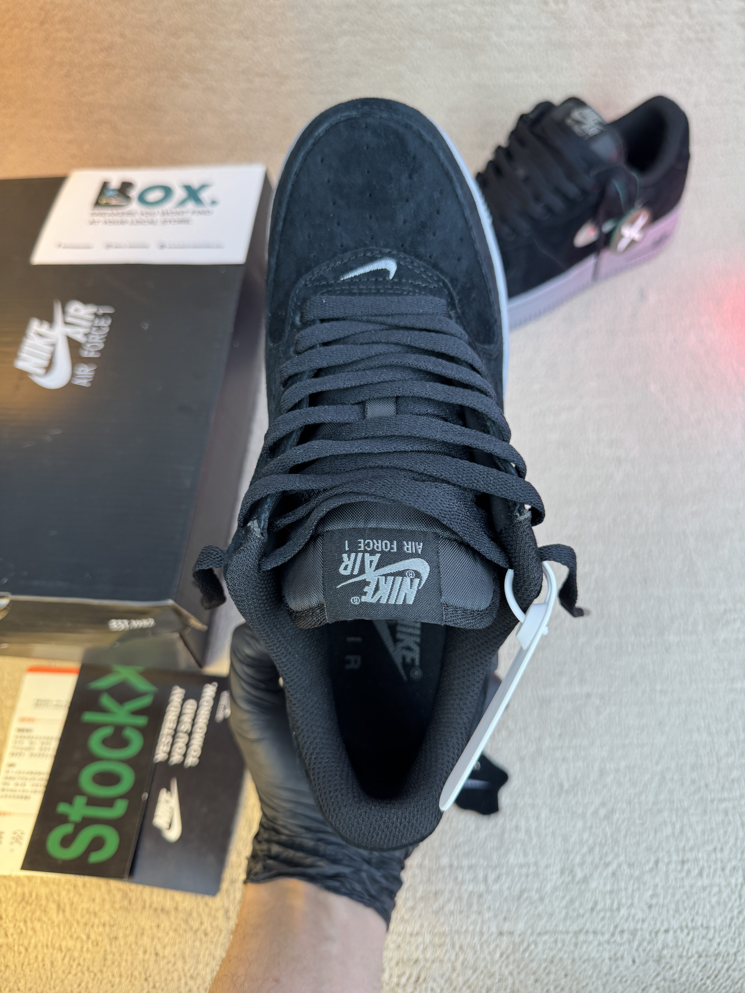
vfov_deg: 71.6
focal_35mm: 24
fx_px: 689
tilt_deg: -58.3
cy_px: 496
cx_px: 372
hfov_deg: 56.8
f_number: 1.78
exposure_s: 1/311
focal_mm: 6.76
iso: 80
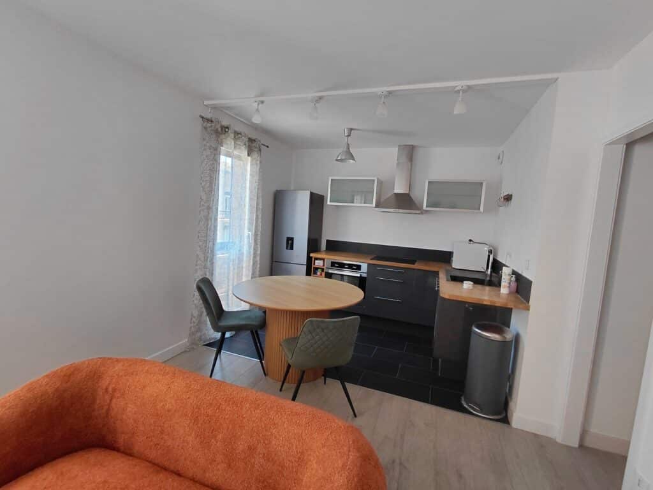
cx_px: 326
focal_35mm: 16
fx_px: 302
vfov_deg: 78.1
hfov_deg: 94.5
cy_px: 245
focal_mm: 1.64
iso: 125
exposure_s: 1/60
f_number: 2.2
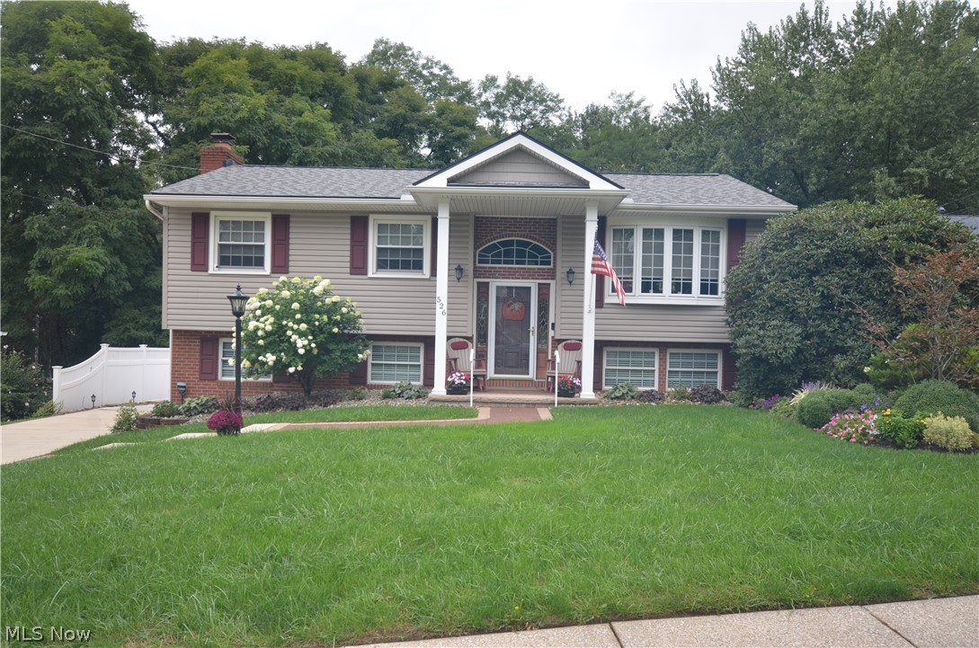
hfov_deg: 62.0
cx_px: 490
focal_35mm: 30
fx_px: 814
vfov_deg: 43.4
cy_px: 324
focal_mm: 20
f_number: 5.6
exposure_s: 1/125
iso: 200
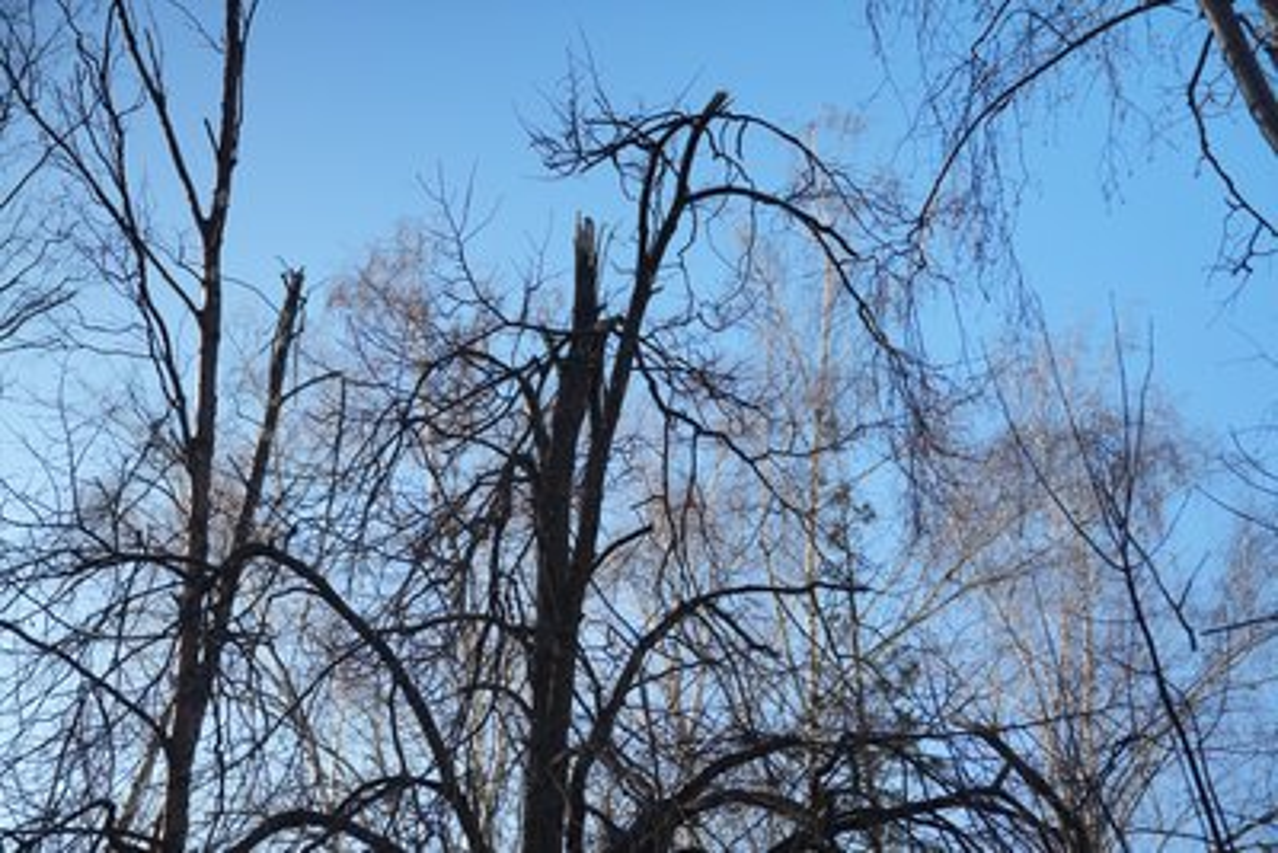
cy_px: 426
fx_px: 1705
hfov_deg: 41.1
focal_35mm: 48
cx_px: 639
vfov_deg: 28.1
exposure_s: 1/160
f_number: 2.8
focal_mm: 48
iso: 1000
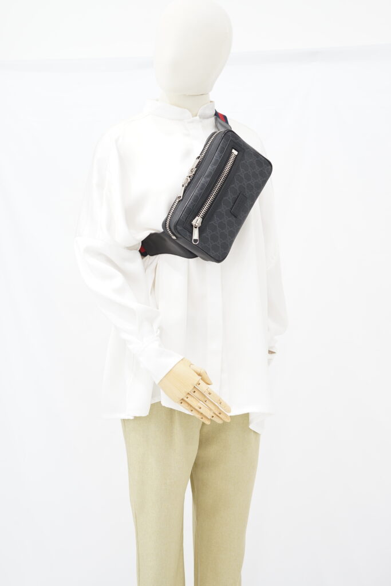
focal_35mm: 50
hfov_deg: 27.0
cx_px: 196
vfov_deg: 39.6
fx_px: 814
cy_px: 293
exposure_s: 1/5
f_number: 6.3
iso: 640
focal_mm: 50
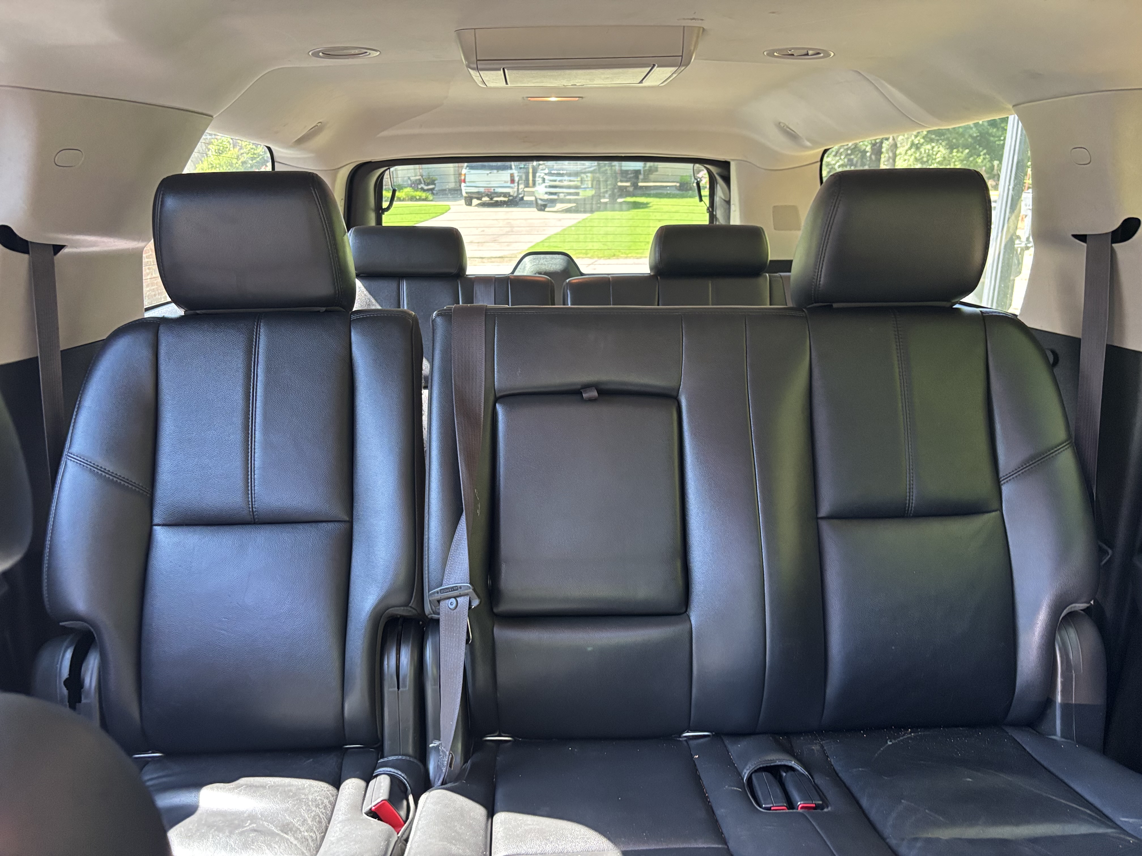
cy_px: 428
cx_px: 571
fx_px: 858
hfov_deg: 67.3
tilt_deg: -16.6
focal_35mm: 26
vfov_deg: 53.1
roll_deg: +1.3
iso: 320
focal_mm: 5.96
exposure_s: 1/60
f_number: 1.6
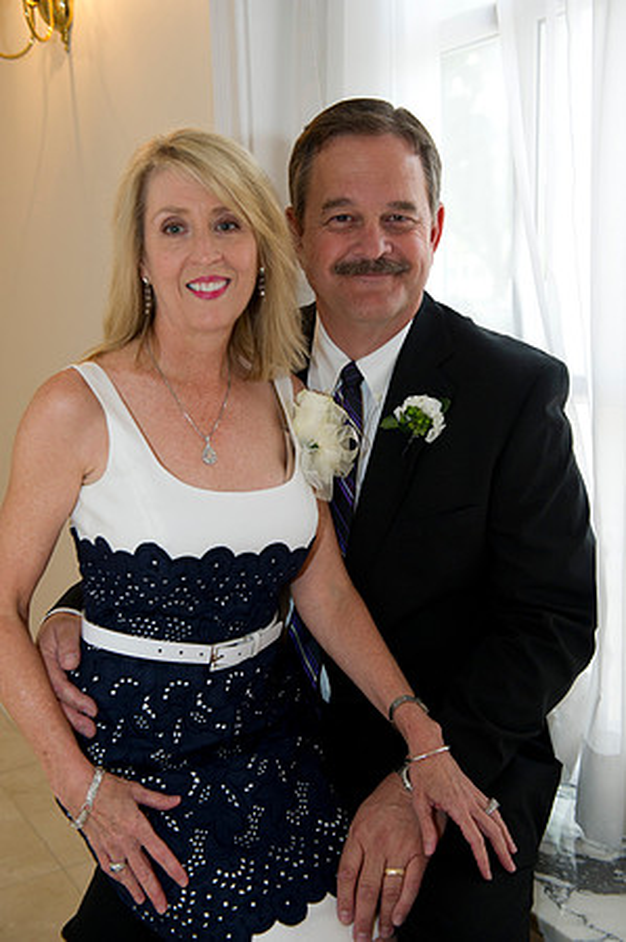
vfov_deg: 46.4
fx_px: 1098
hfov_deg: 31.8
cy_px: 471
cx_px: 313
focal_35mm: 42
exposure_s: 1/100
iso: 1250
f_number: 4
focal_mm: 42
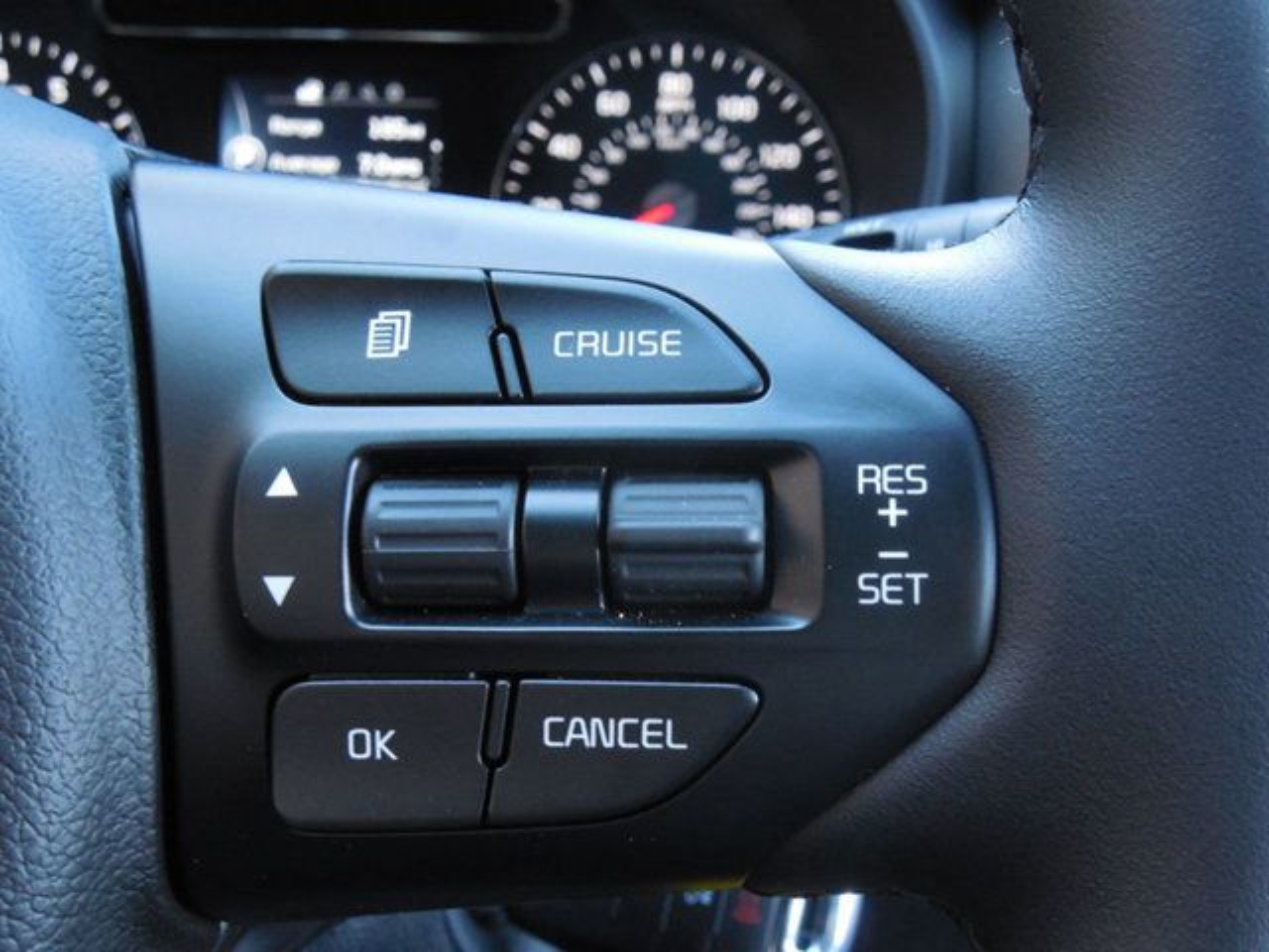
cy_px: 476
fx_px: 1430
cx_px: 634
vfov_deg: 36.8
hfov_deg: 47.9
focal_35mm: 39
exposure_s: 1/15
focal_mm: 7
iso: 400
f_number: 3.8
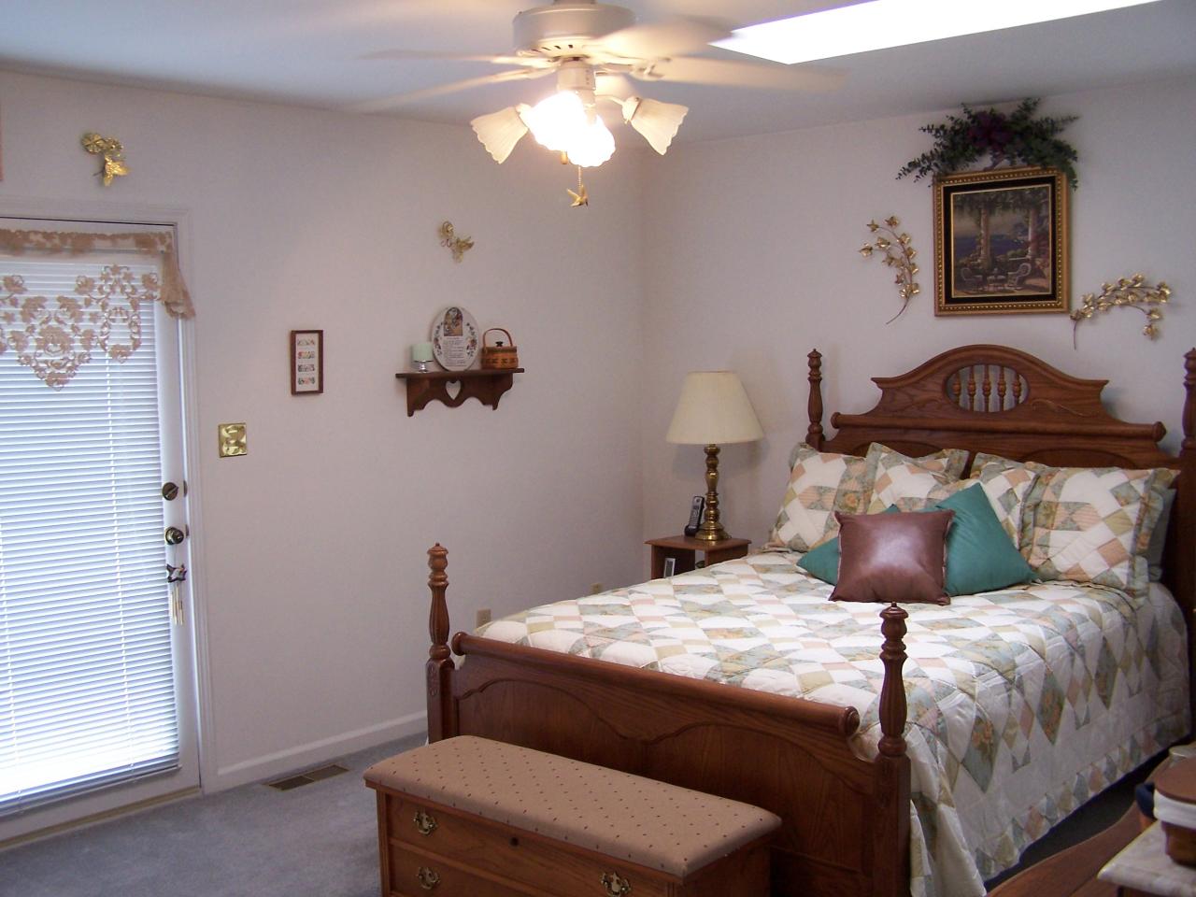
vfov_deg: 37.7
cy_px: 448
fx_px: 1313
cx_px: 598
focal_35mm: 38
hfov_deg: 49.0
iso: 140
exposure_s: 1/30
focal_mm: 6.3
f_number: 2.8
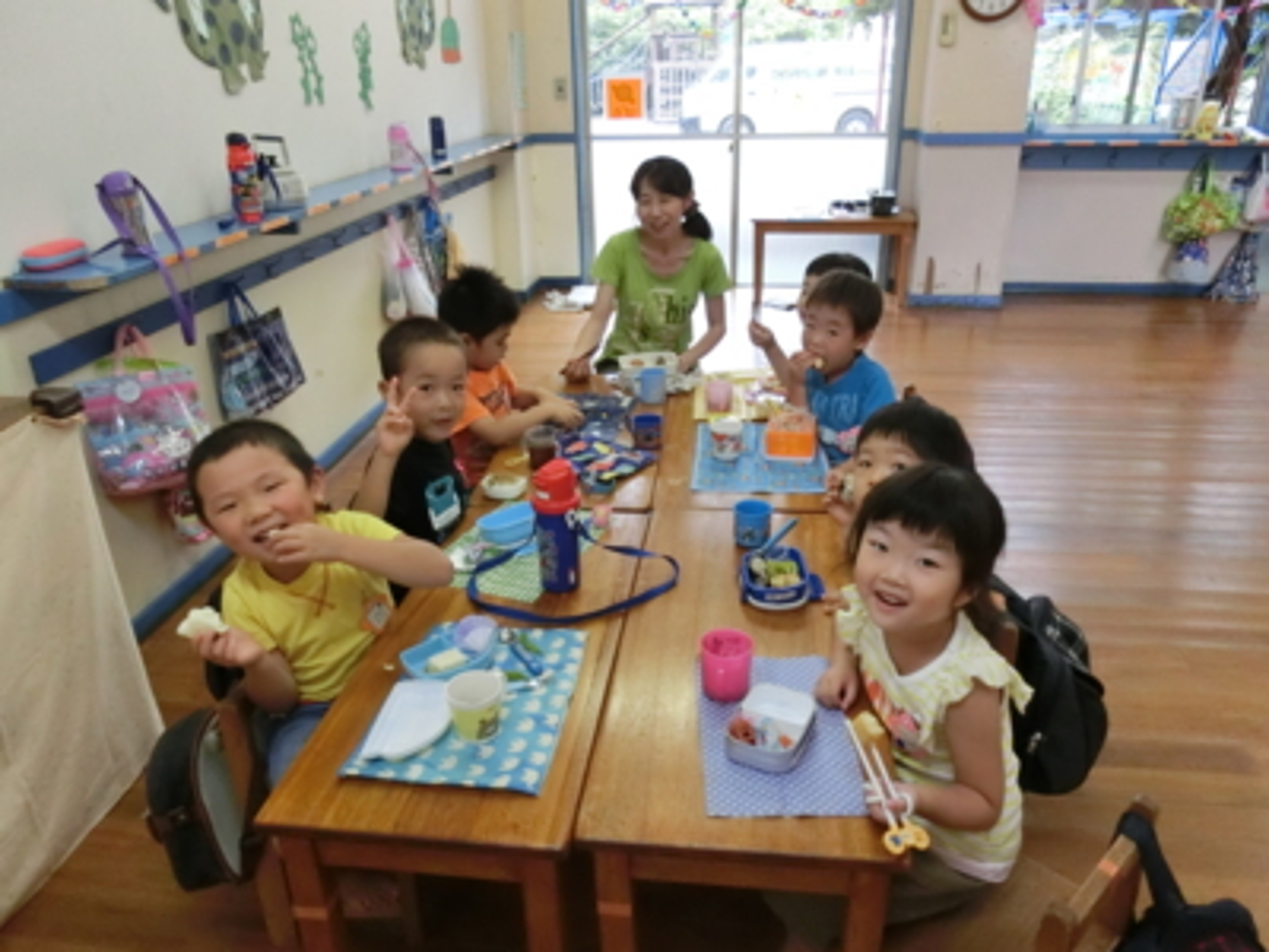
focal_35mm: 25
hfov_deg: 69.4
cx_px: 634
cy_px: 476
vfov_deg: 54.9
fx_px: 916
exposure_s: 1/200
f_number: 3.5
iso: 800
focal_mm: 4.5
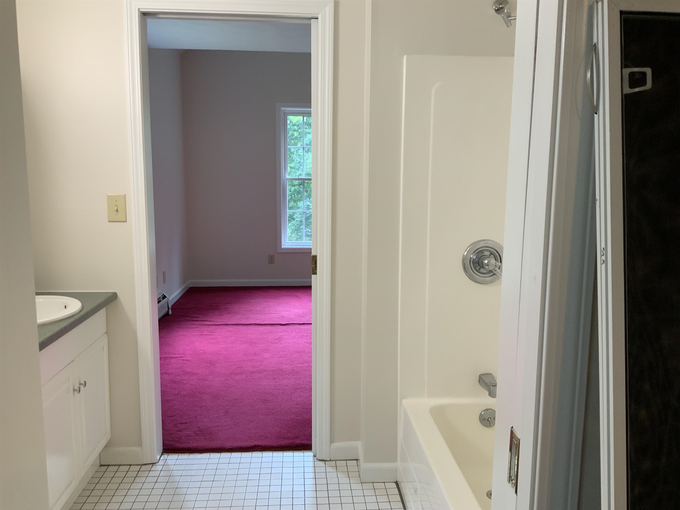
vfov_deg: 48.2
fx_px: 570
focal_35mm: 29
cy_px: 255
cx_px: 340
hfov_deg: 61.7
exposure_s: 1/60
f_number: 1.8
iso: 64
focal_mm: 3
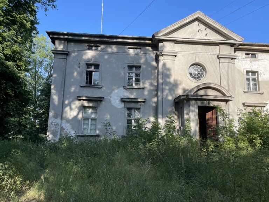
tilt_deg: +7.3
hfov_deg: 67.3
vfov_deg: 53.1
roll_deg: -0.3
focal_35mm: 26
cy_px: 101
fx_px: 202
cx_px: 134
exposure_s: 1/1513
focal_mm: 5.1
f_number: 1.6
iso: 32
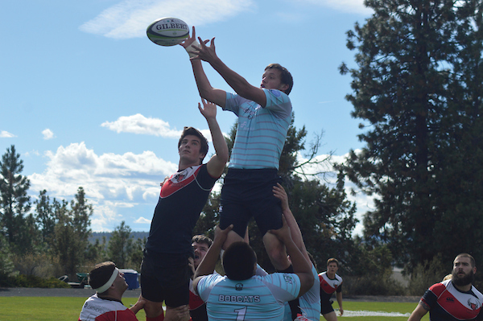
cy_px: 160
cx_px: 242
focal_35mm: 105
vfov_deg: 13.0
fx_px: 1408
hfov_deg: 19.5
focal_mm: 70
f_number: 7.1
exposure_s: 1/2000
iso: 400
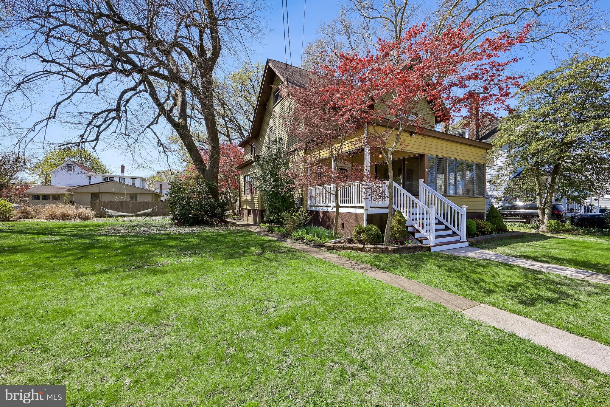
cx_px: 305
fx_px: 237
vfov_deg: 81.2
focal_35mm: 14
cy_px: 204
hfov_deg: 104.3
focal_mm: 14
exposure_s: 1/400
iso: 400
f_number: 11
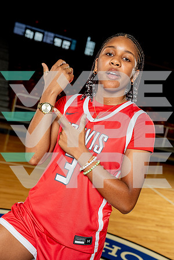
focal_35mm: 45
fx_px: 326
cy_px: 130
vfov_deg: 43.6
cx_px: 87
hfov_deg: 29.9
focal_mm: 45
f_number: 4.5
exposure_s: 1/250
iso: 640
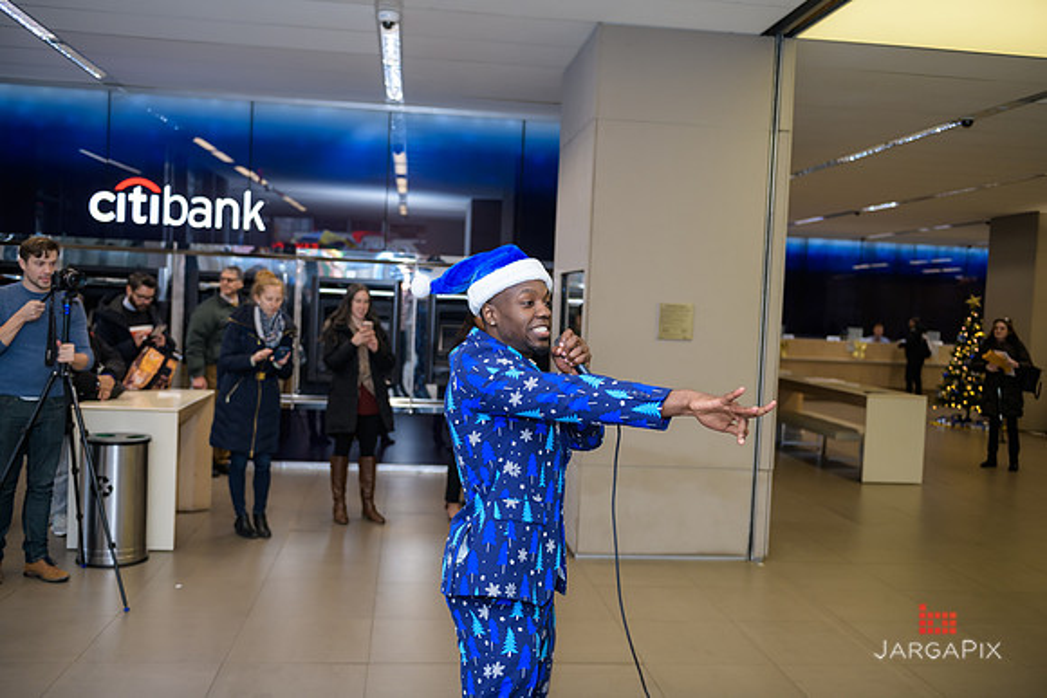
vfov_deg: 38.9
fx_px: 989
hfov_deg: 55.8
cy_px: 349
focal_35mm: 34
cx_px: 524
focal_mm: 34
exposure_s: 1/125
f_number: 3.2
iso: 400
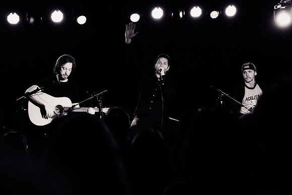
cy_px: 95
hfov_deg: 25.2
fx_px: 654
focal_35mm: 81
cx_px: 151
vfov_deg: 17.0
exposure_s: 1/640
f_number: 4
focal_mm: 70
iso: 3200
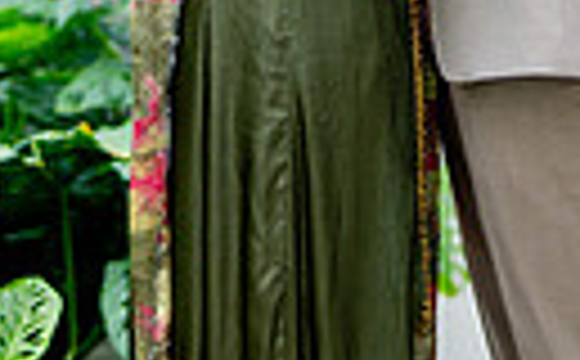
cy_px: -241
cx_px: 5
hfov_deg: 11.6
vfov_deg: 7.1
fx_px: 2839
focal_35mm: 180
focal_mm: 35
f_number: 1.2
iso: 200
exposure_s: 1/800
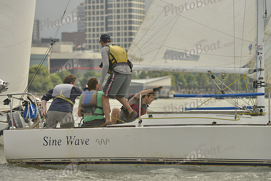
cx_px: 137
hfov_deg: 7.9
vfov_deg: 5.3
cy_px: 84
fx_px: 1966
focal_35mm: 261
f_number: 8
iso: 400
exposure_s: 1/1250
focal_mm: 240
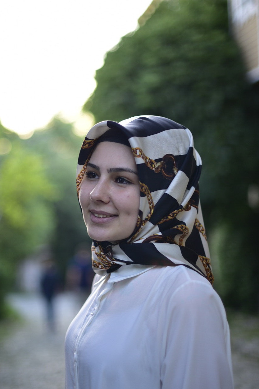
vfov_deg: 31.4
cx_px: 98
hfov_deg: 21.2
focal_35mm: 64
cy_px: 191
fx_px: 690
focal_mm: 50
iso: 100
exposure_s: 1/125
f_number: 1.4
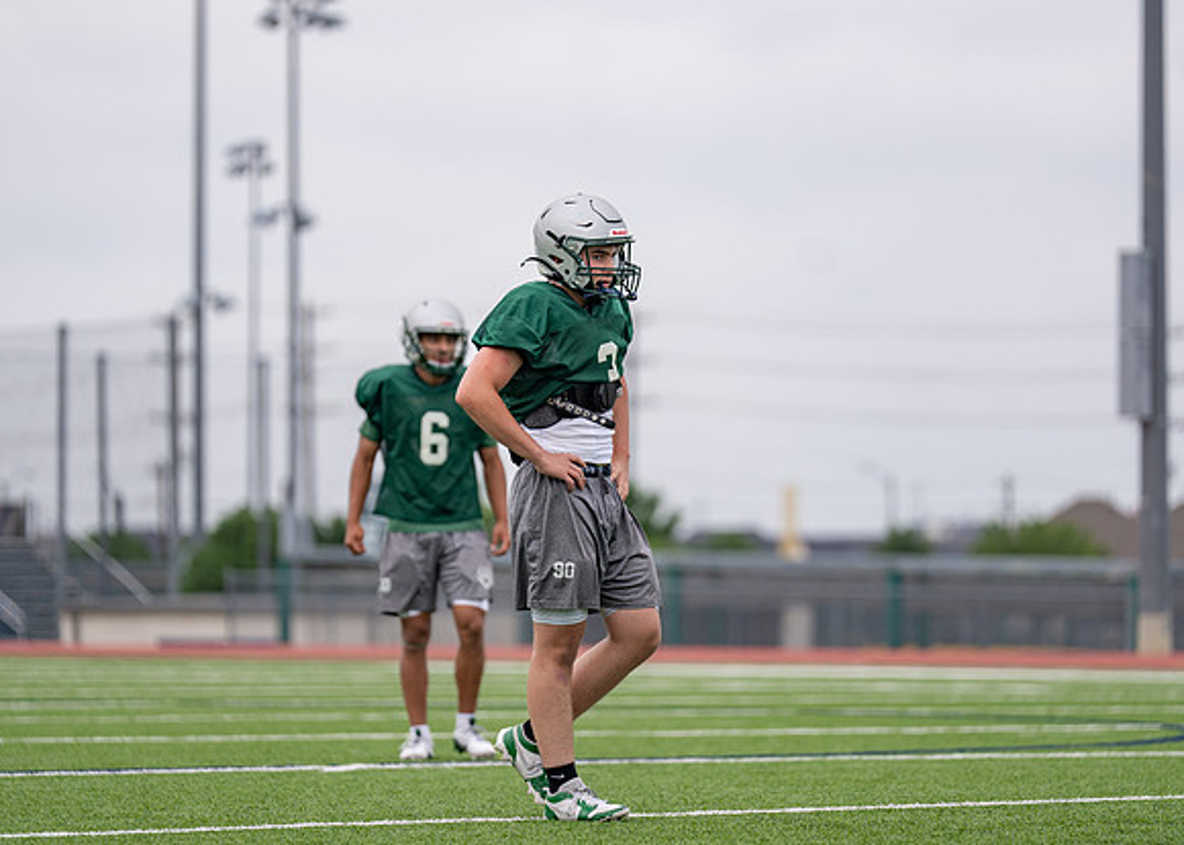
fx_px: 6329
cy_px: 422
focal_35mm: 188
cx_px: 592
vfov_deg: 7.6
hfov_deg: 10.7
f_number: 2.8
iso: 160
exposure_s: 1/2500
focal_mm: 176
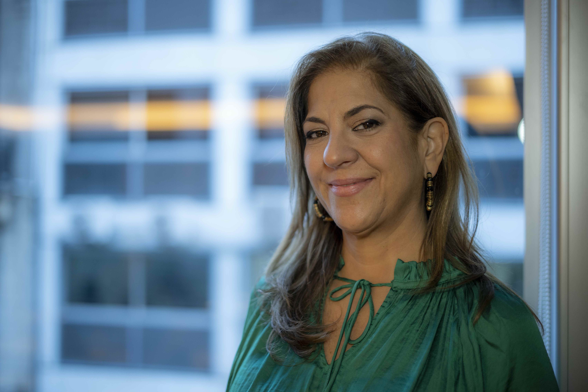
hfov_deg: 39.6
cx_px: 294
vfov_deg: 27.0
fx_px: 817
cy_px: 196
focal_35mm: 50
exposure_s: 1/100
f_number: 1.8
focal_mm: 50
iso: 800
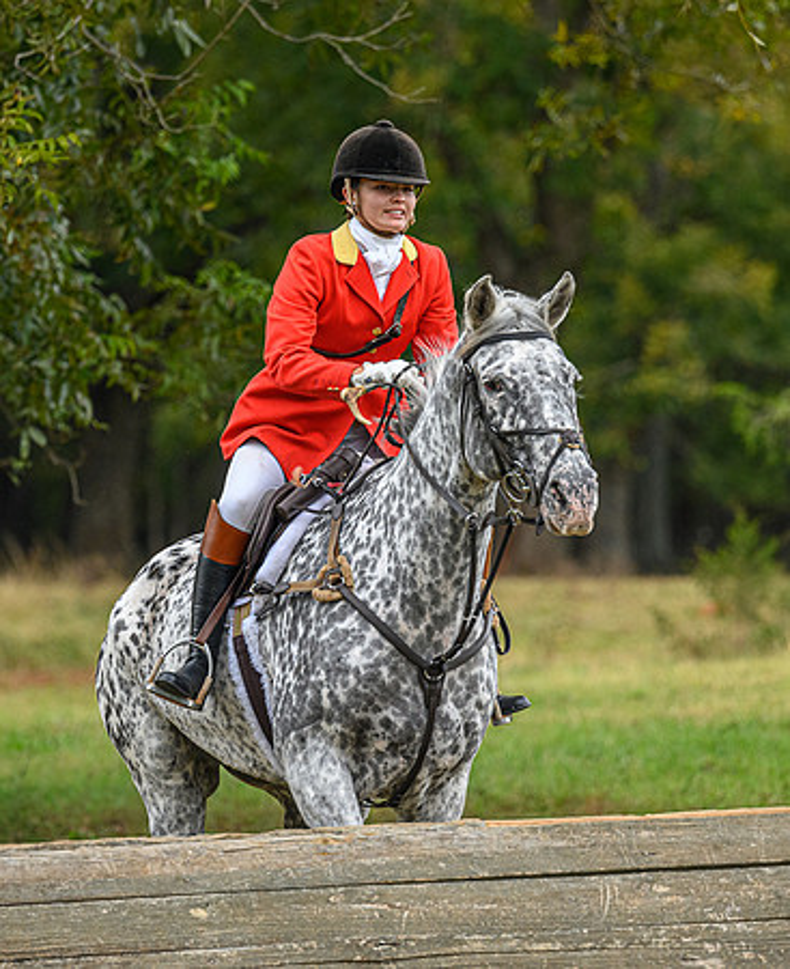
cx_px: 335
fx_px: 8728
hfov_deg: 5.2
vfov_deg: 6.4
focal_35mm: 302
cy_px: 403
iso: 800
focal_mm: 185
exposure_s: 1/640
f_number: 3.5
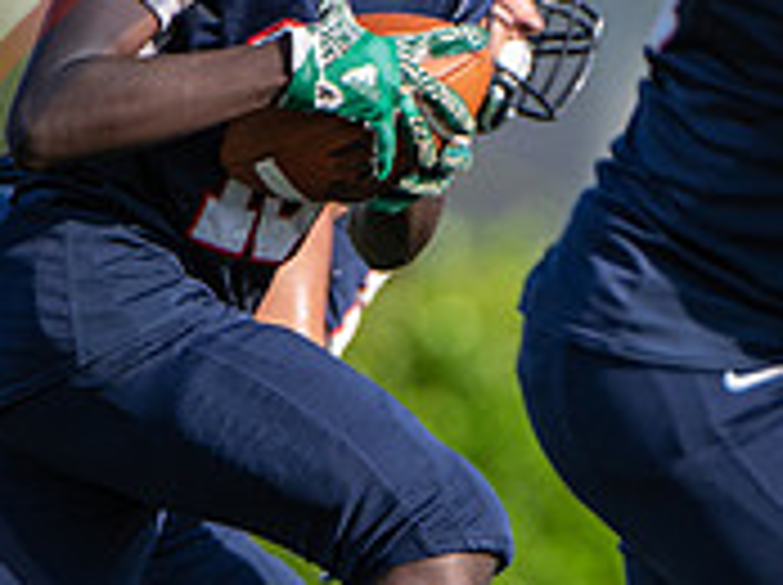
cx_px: 506
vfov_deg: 0.9
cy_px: 463
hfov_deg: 1.1
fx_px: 39055
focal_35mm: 1729
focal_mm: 380
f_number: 4
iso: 125
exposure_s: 1/1000
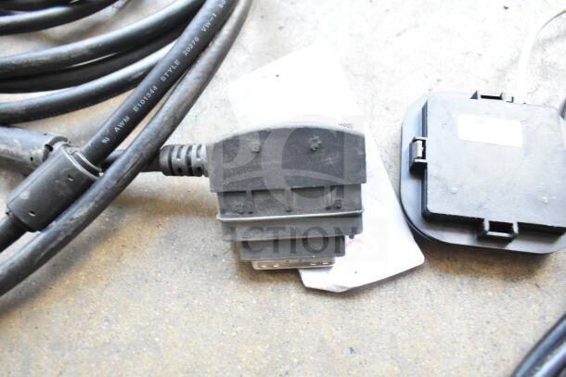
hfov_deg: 67.4
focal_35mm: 27
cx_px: 283
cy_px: 188
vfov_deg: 48.0
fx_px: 425
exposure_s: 1/100
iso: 1600
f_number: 5
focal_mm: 18
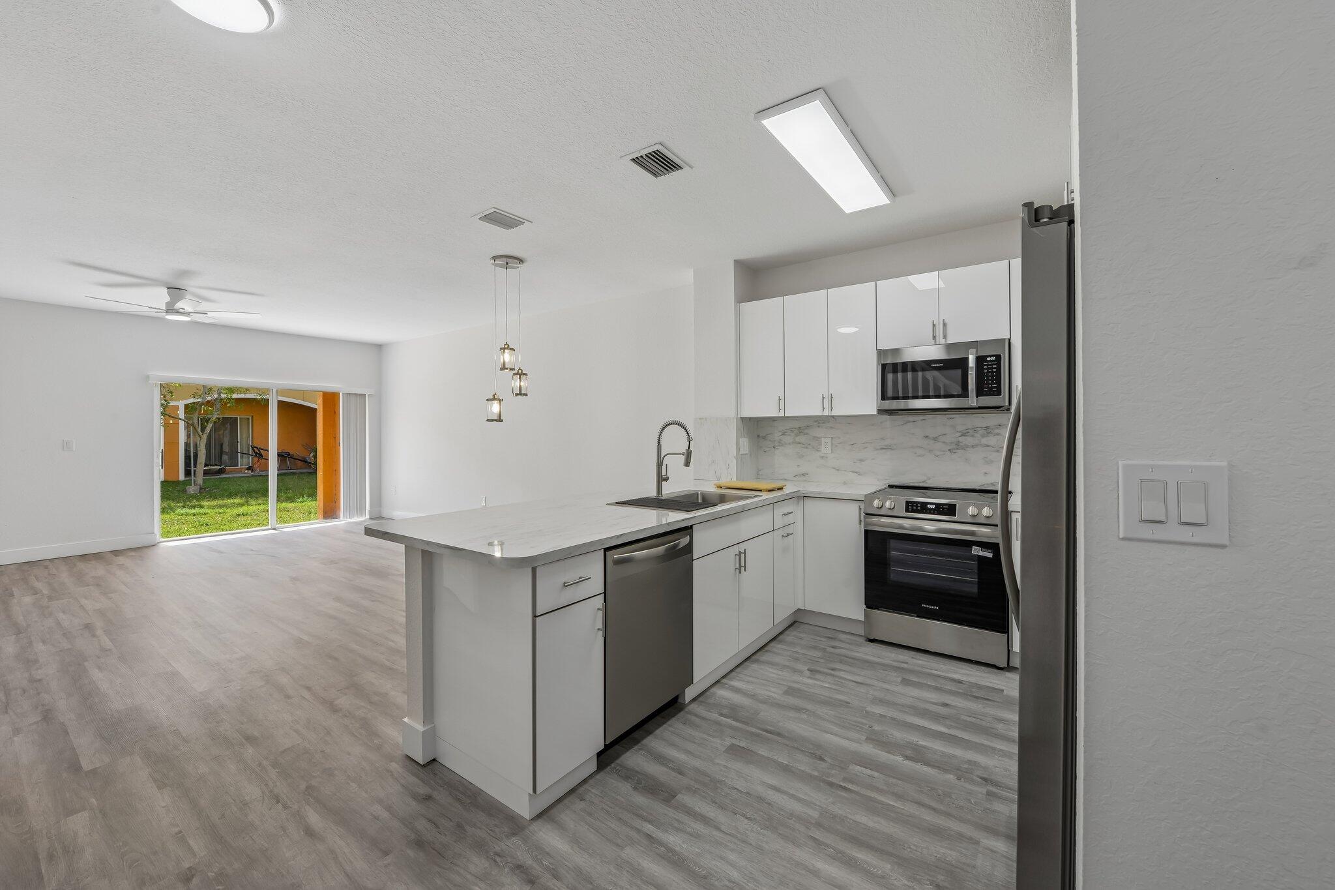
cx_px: 668
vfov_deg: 81.2
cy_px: 445
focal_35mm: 14
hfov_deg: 104.3
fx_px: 519
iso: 200
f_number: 9
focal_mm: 14
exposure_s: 1/25
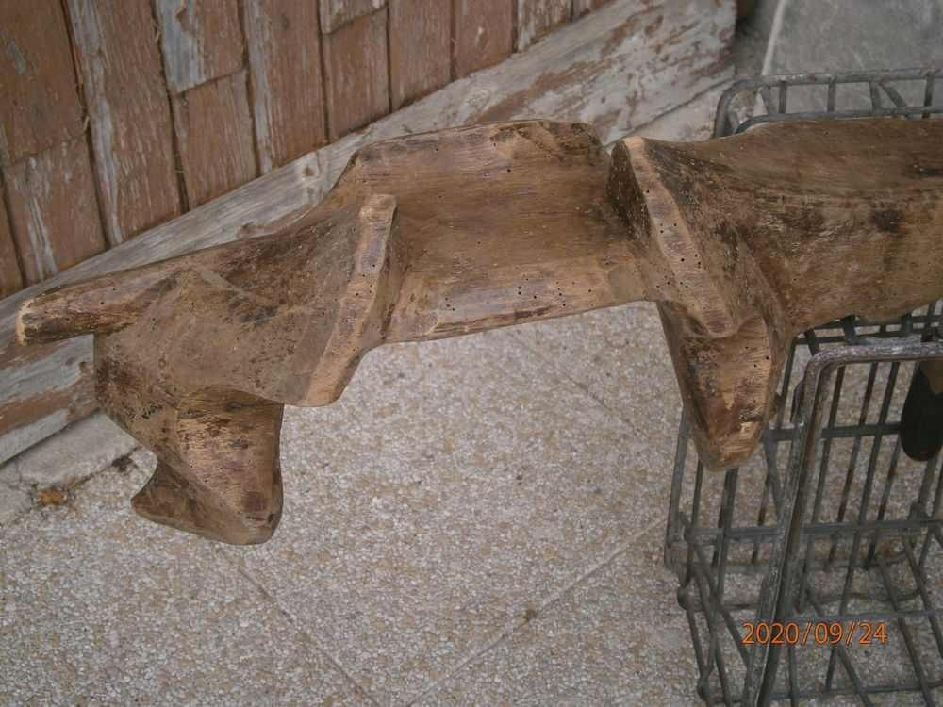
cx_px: 472
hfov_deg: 32.2
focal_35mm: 60
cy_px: 354
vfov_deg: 24.4
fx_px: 1635
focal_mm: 10.7
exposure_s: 1/160
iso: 80
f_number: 3.9
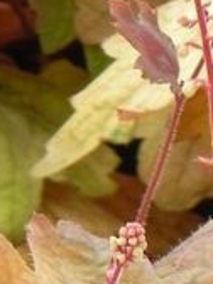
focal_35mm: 499
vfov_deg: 3.9
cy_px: 658
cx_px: 15
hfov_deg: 3.0
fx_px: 4094
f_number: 4.5
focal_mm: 18.8
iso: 160
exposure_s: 1/125
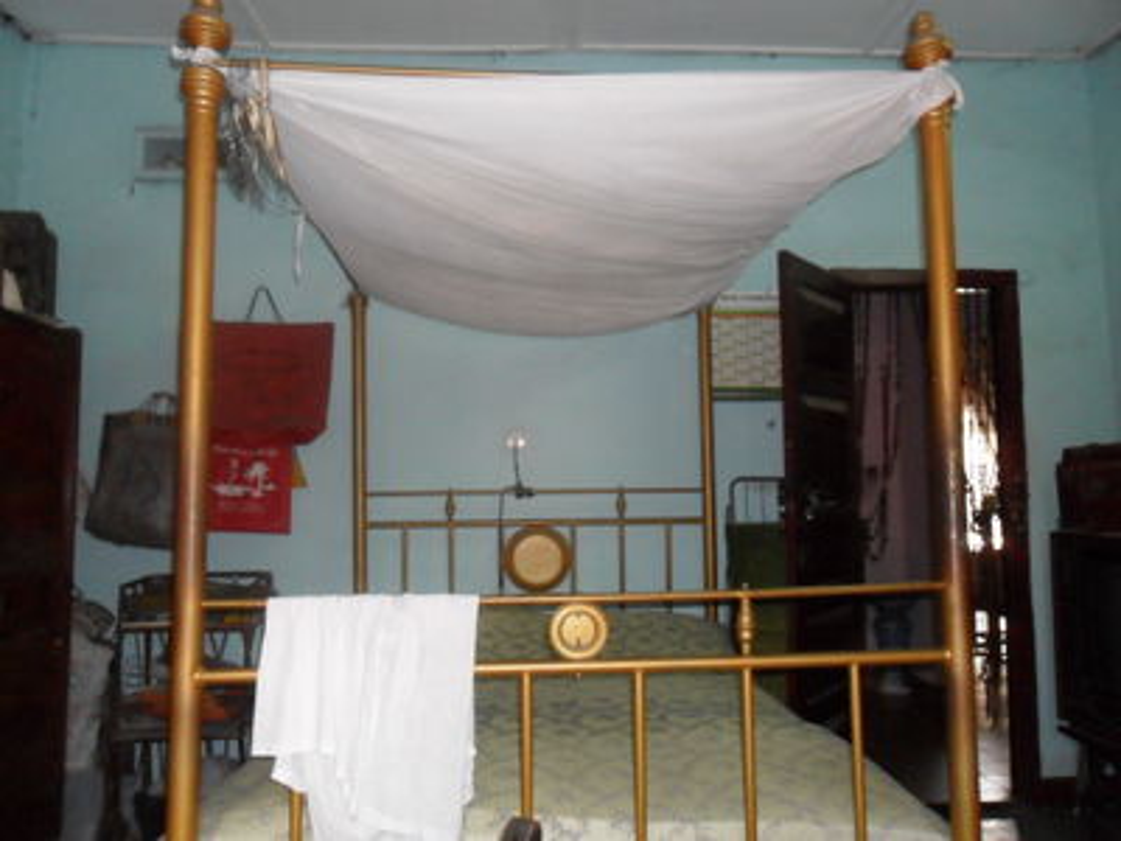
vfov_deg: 51.4
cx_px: 560
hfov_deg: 65.3
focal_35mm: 27
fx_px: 874
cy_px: 420
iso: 400
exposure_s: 1/45
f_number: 3.5
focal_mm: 4.9
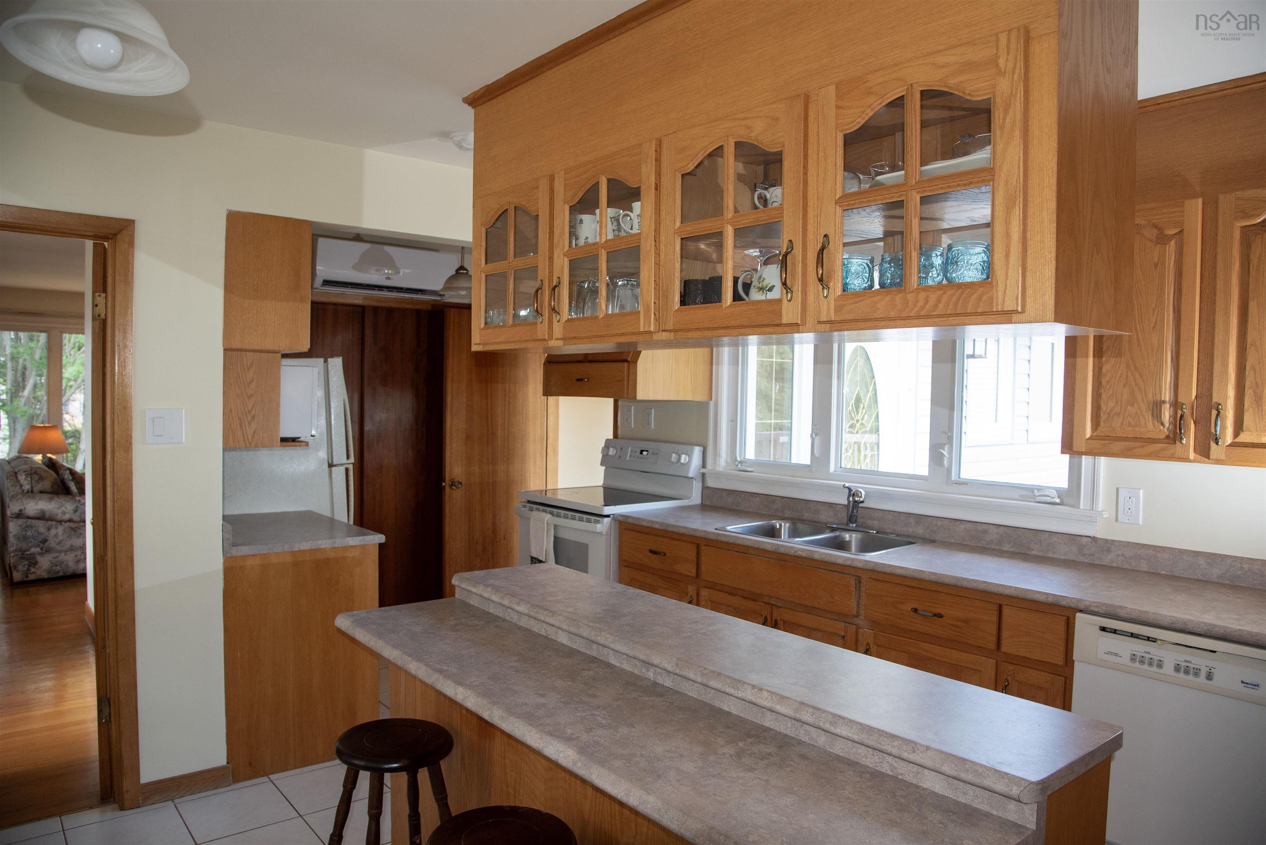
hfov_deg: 73.7
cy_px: 422
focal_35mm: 24
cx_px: 633
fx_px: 844
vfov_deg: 53.2
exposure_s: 1/60
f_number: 5
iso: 1000
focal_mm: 24
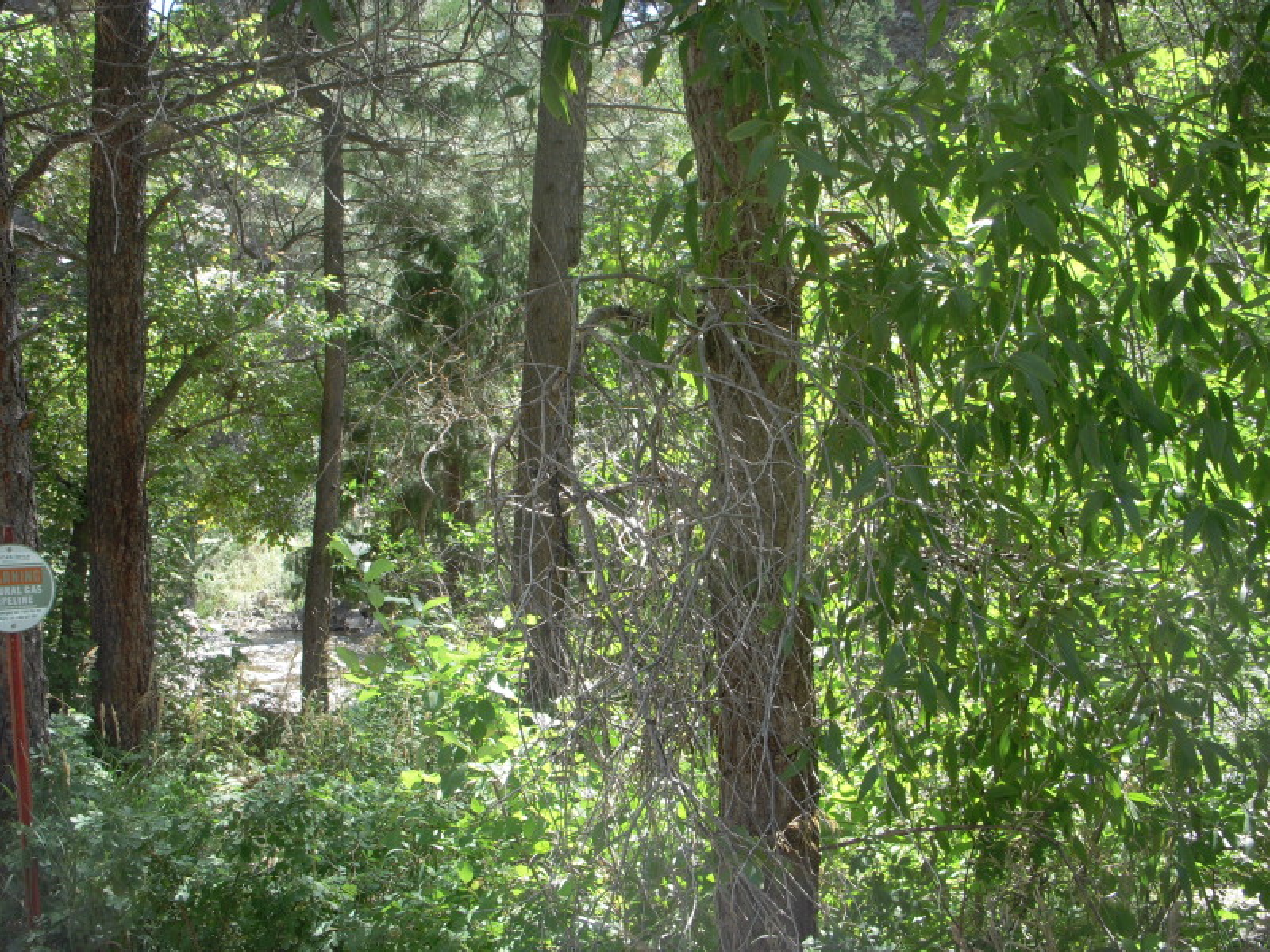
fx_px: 1394
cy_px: 476
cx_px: 635
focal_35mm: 38
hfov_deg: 49.0
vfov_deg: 37.7
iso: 100
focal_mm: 6.3
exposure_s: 1/160
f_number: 3.3
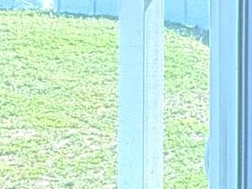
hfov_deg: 12.8
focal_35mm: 97
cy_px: 48
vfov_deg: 15.2
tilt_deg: +0.1
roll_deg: -0.7
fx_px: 706
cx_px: 675
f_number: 2.2
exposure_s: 1/60
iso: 400
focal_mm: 2.22
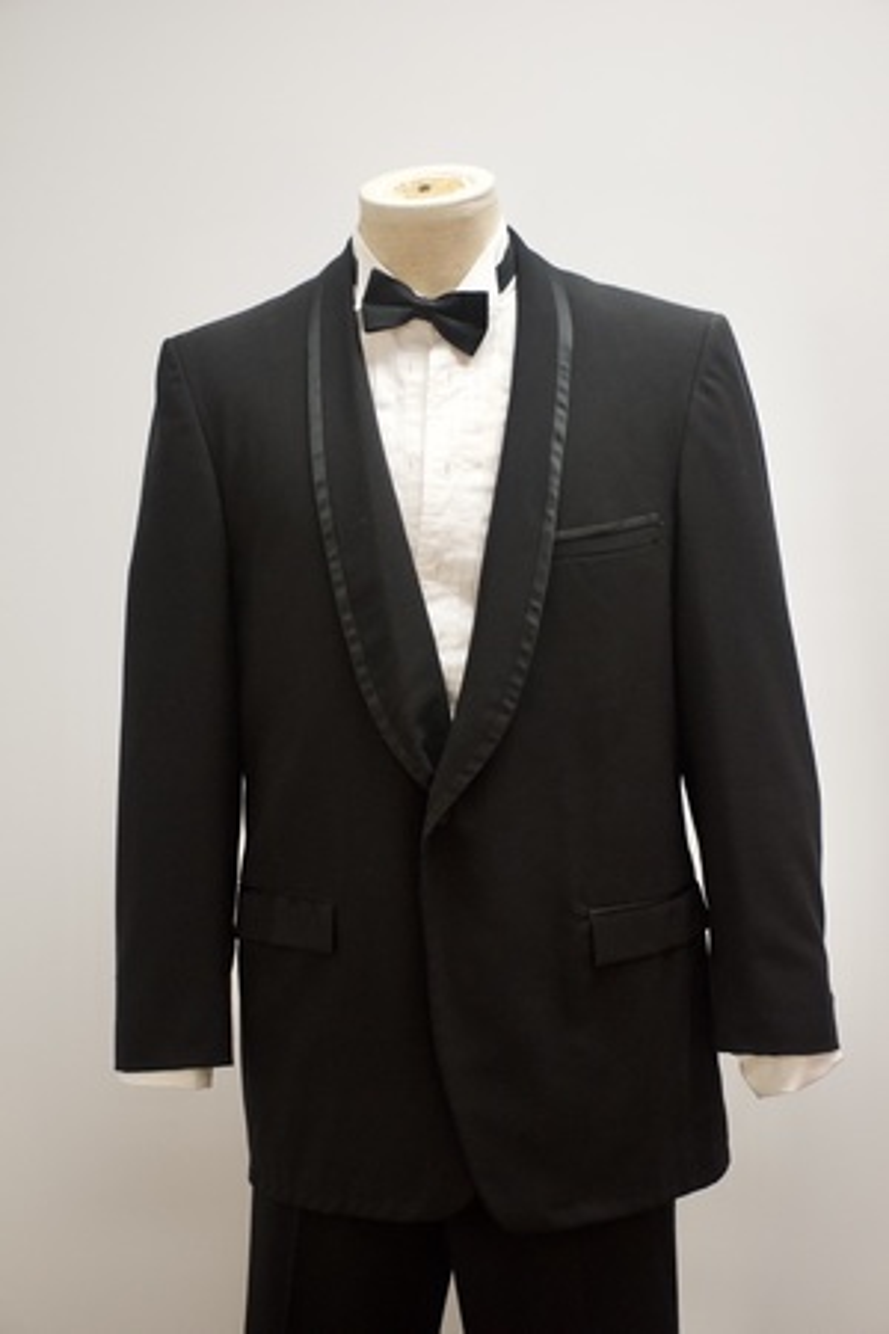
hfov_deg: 21.6
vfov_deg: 31.9
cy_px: 667
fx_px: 2333
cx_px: 444
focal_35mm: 63
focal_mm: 42
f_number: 4.5
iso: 1600
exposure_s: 1/125
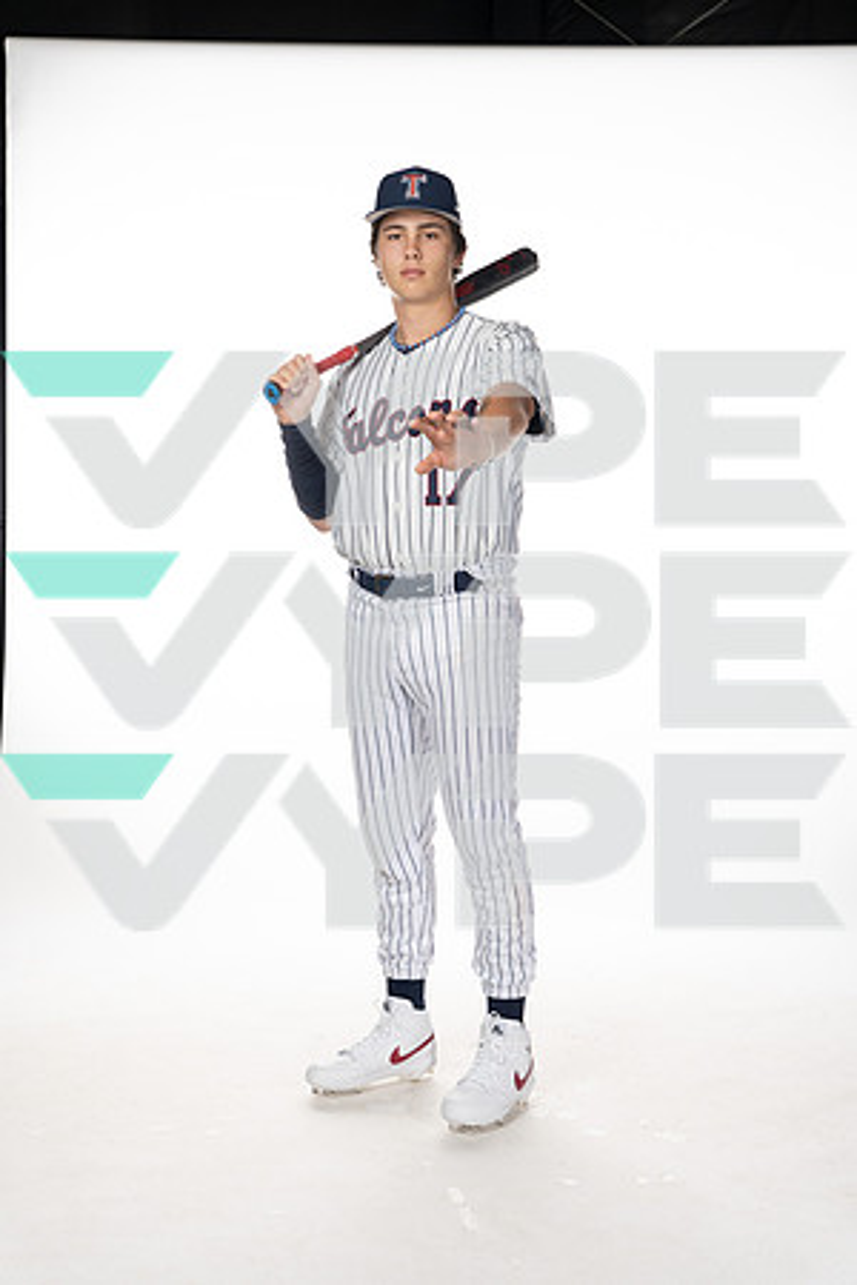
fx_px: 1821
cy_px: 642
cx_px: 428
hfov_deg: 26.5
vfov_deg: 38.9
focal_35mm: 51
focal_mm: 51
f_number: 6.3
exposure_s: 1/250
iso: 400
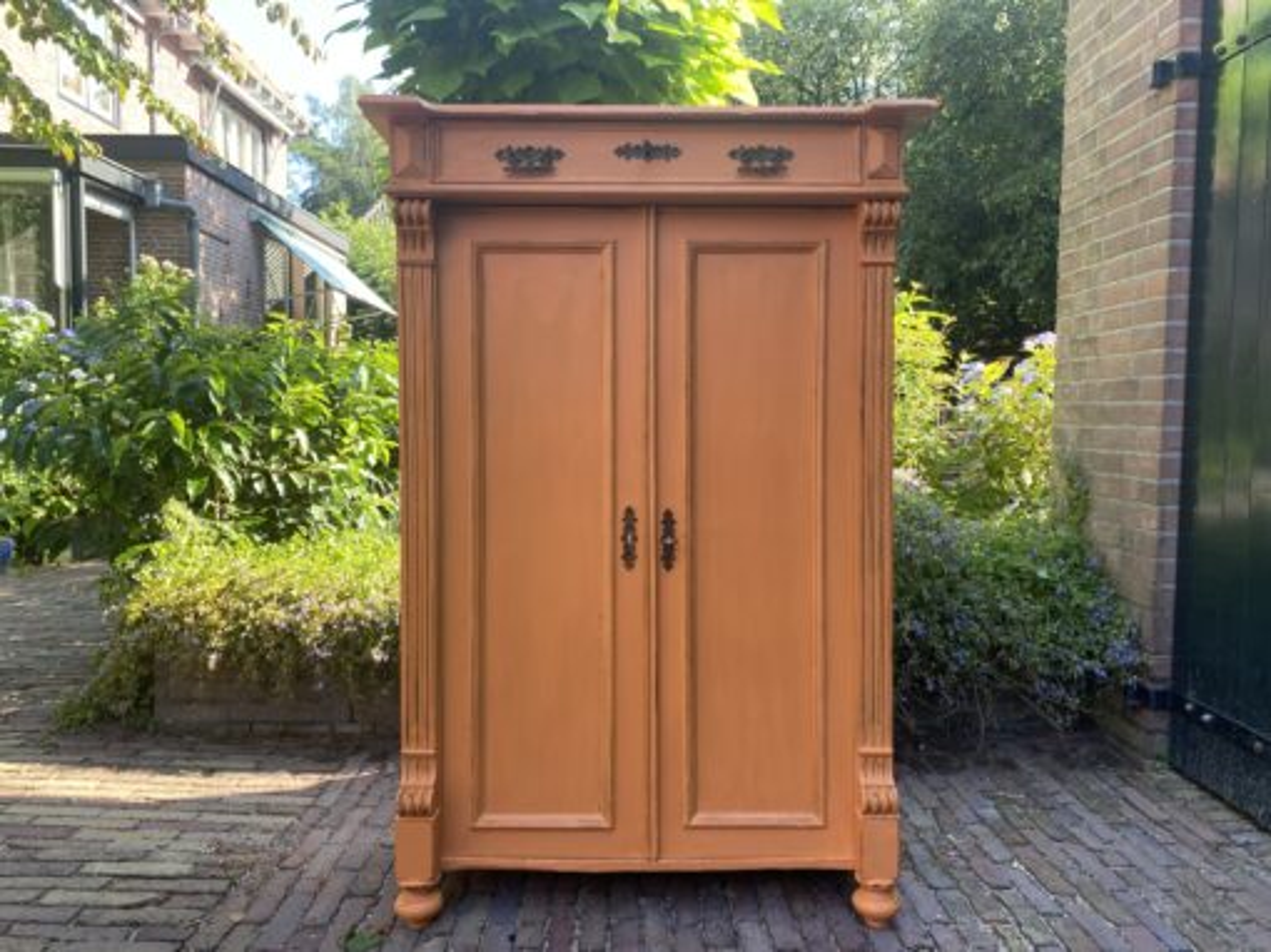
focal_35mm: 26
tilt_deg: -4.2
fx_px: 954
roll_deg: -0.4
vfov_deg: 53.0
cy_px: 476
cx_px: 636
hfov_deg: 67.3
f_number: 1.8
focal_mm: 4.25
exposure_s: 1/124
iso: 32
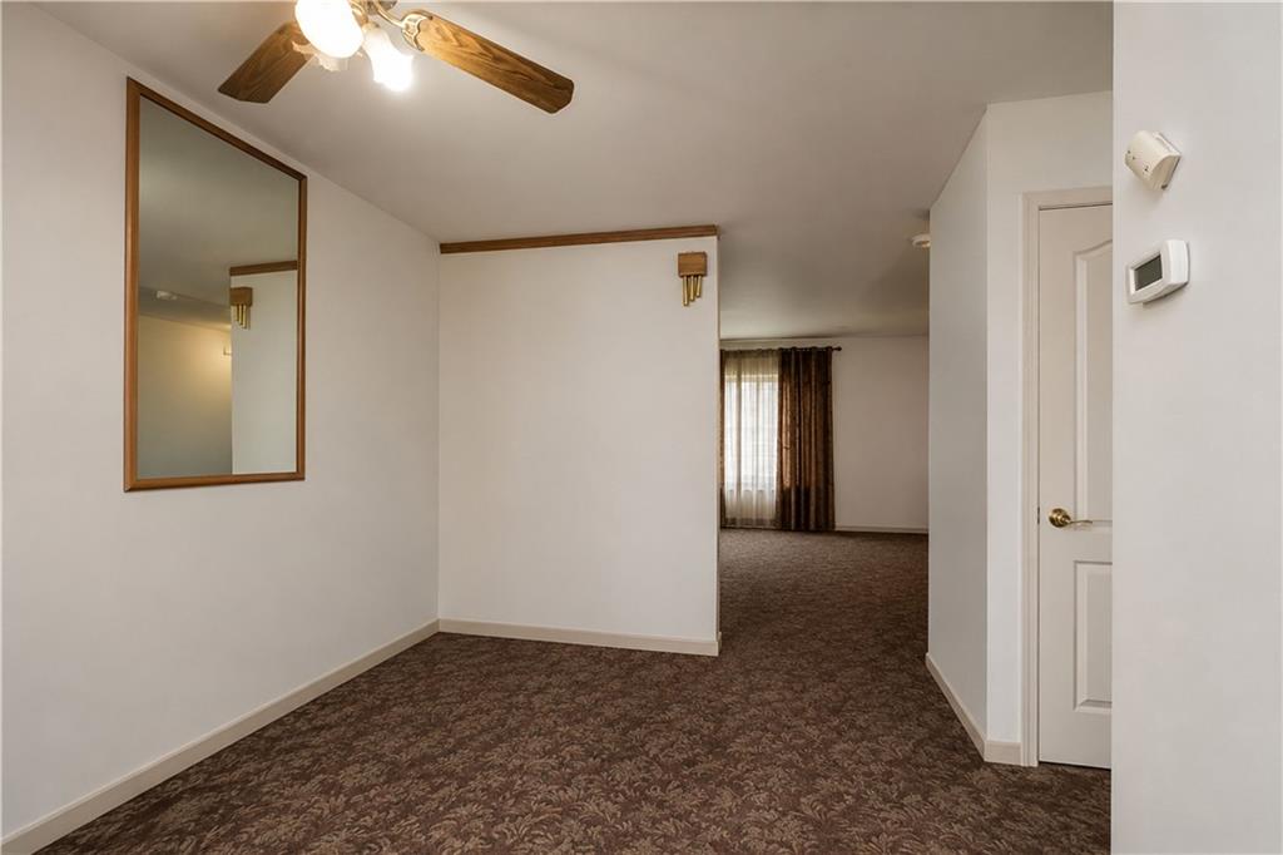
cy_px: 428
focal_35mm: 15
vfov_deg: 77.3
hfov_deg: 100.4
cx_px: 642
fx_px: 534
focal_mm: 10
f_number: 8
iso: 2000
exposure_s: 1/60
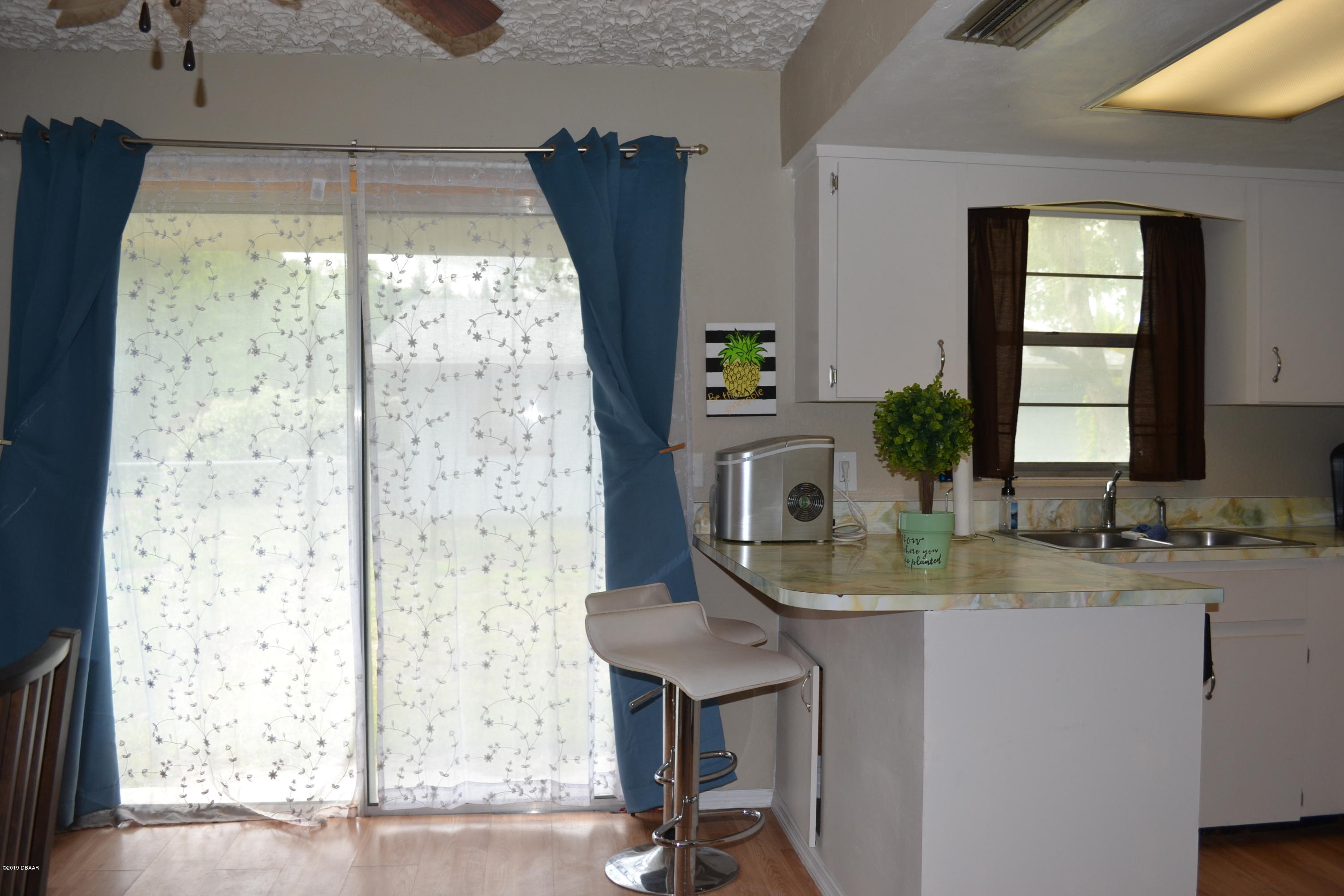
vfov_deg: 47.9
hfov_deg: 67.4
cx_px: 672
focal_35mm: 27
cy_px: 448
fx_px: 1008
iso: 220
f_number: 4
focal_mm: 18
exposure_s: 1/125
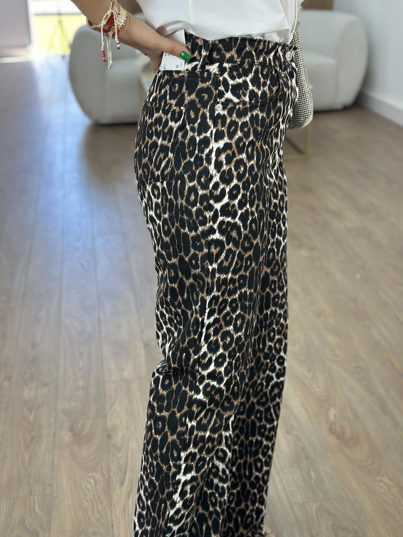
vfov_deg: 38.9
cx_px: 203
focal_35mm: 49
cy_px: 272
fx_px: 760
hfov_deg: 29.7
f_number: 1.78
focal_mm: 6.86
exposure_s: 1/100
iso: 64
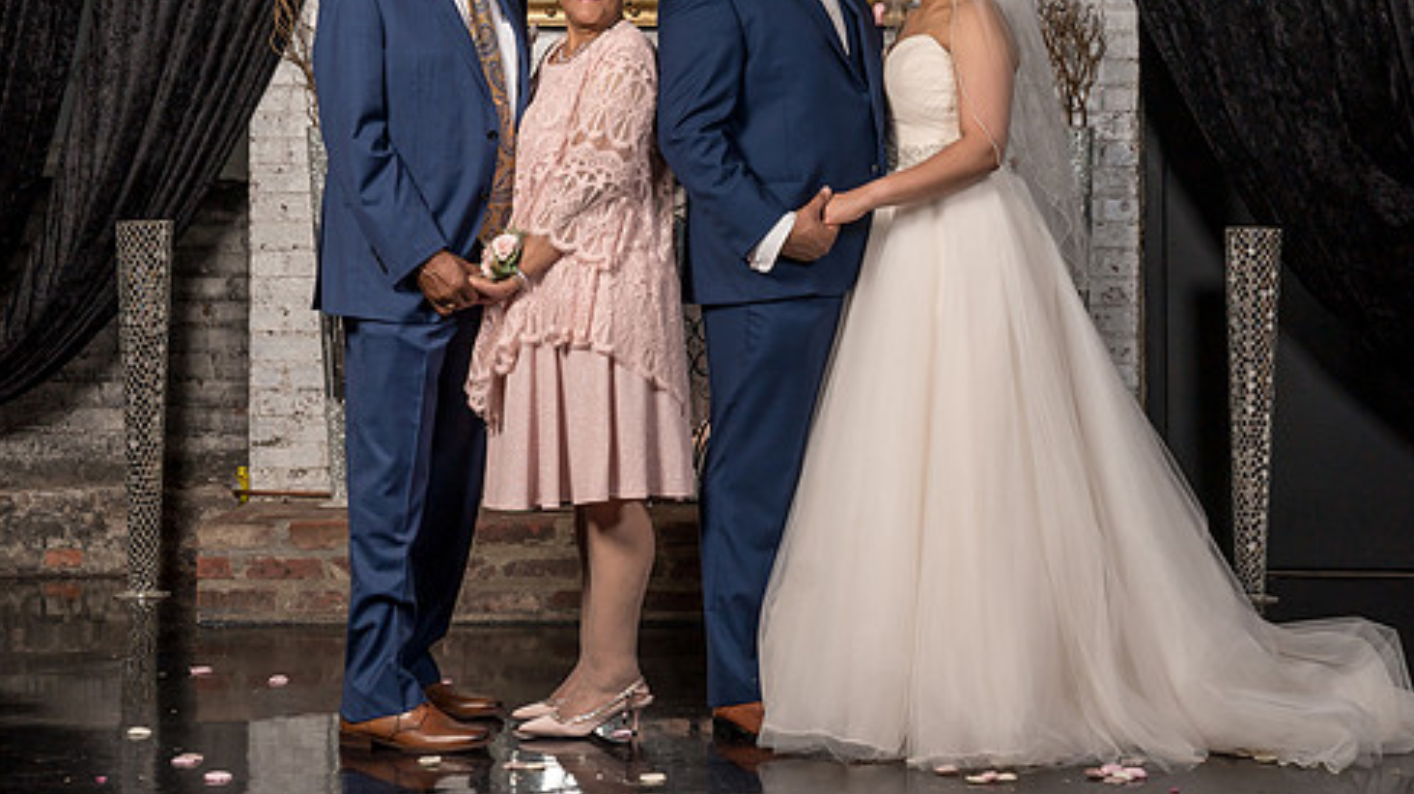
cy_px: 166
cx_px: 717
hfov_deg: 25.0
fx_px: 3186
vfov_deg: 14.1
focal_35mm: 85
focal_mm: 57
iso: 200
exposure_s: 1/200
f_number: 5.6
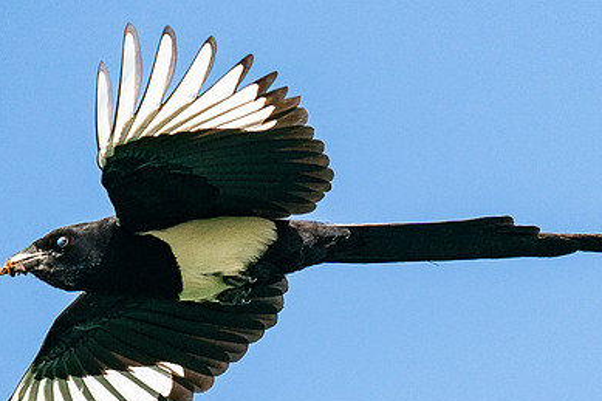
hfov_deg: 2.0
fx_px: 17232
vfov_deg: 1.3
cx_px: 507
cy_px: 193
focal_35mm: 1031
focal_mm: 309
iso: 1000
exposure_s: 1/2500
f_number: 6.3
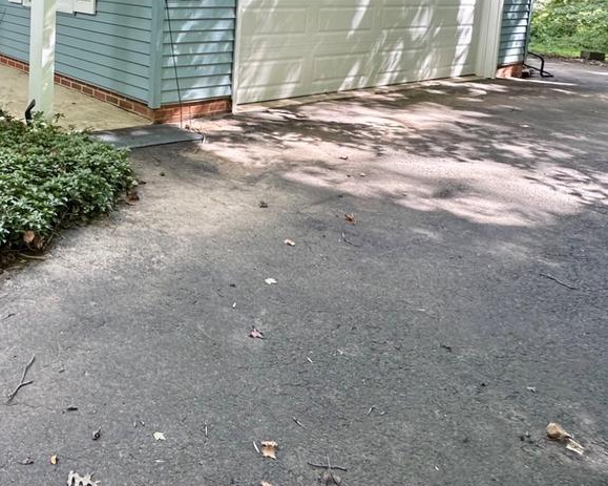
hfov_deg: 47.5
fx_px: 612
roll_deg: -1.5
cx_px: 60
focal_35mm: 34
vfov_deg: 39.3
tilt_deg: -4.9
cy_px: 23
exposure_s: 1/120
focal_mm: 2.22
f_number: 2.2
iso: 160
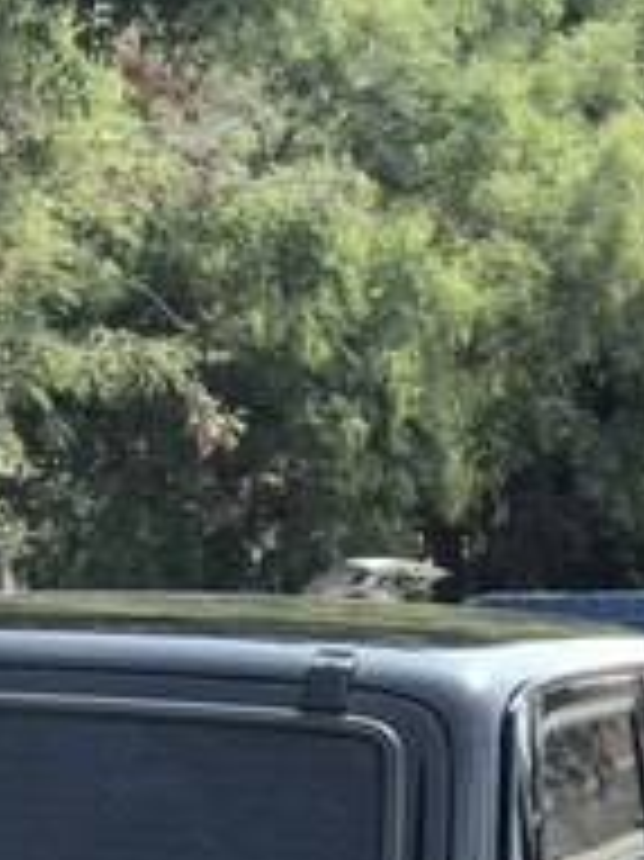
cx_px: 212
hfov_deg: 10.0
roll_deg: -1.6
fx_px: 3675
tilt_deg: -5.8
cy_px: 1108
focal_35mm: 148
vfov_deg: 12.9
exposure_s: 1/424
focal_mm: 6.6
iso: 20
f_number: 2.8
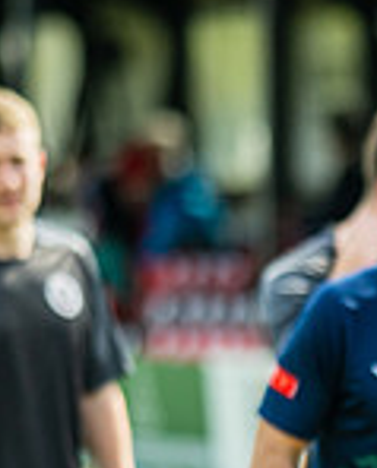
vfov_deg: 2.2
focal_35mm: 864
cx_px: 813
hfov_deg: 1.8
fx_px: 12013
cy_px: 661
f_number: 1.8
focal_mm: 135
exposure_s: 1/1600
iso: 100
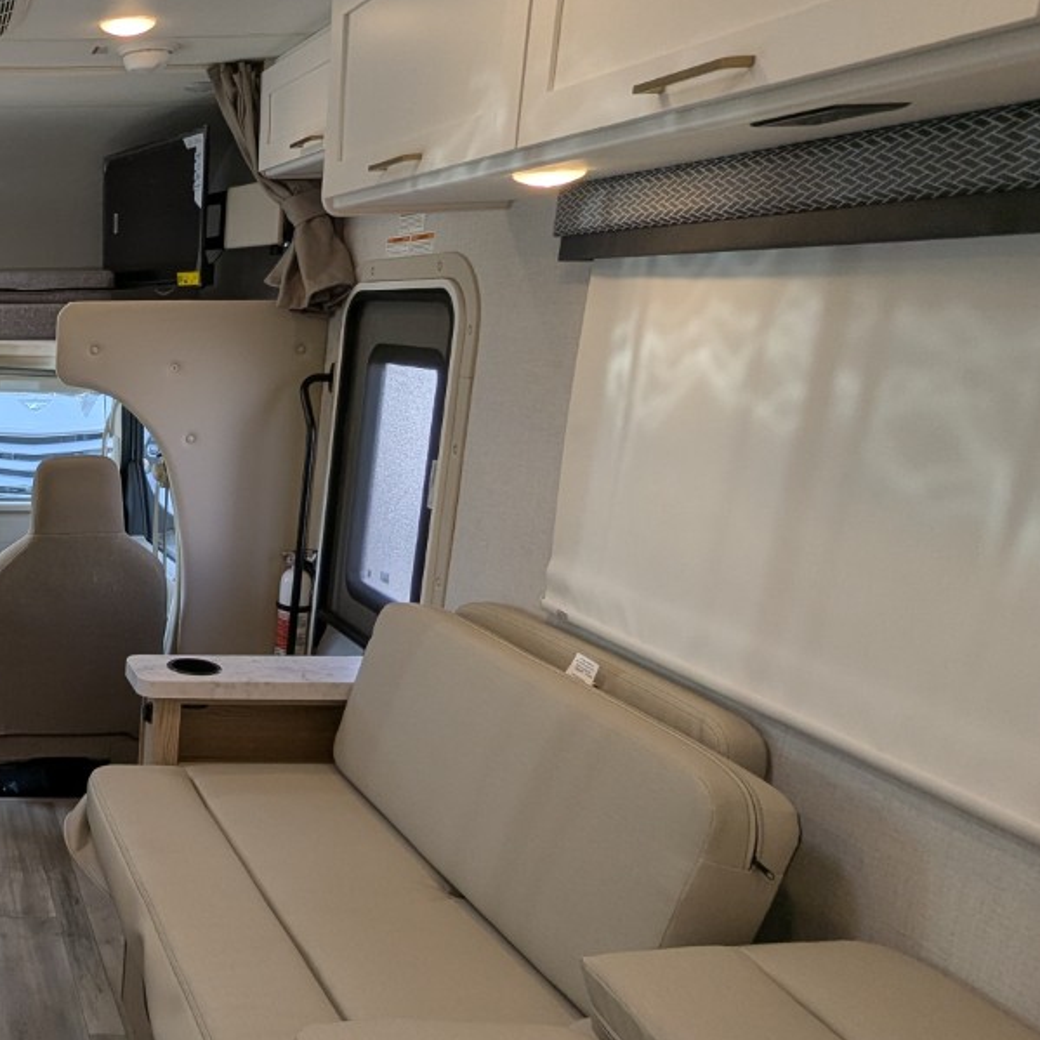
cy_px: 594
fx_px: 1122
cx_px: -122
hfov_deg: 39.8
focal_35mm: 33
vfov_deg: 49.6
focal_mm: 2.35
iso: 52
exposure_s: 1/187
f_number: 2.2
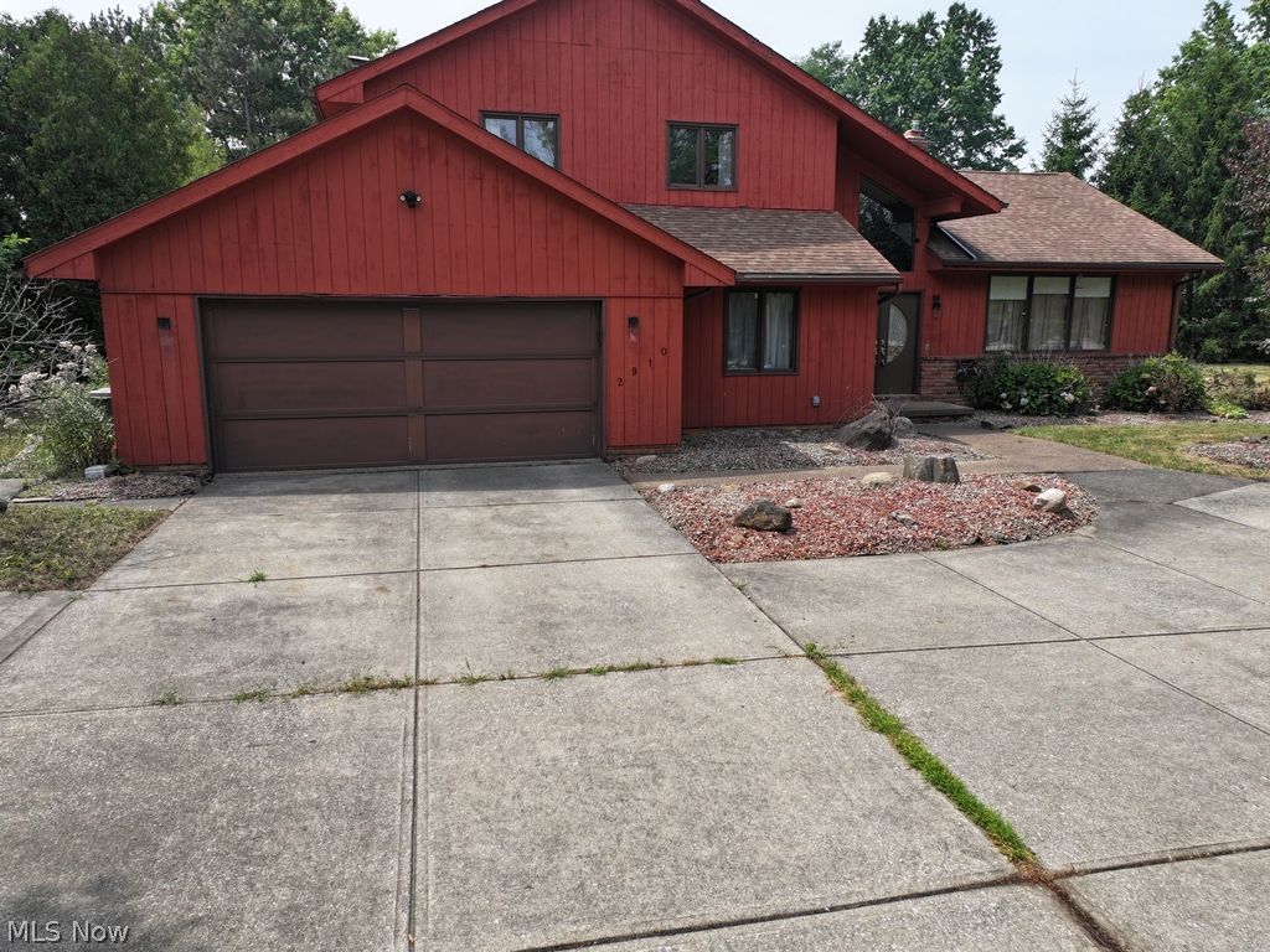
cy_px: 476
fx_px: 881
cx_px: 635
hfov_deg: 71.6
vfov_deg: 56.8
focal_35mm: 24
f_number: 2.8
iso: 180
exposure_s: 1/1600
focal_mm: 12.29
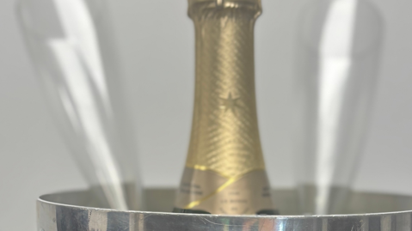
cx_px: 228
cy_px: 296
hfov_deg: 29.7
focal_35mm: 71
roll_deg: -0.5
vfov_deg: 16.1
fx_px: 775
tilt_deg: -10.9
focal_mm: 5.96
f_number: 1.6
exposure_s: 1/120
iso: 80
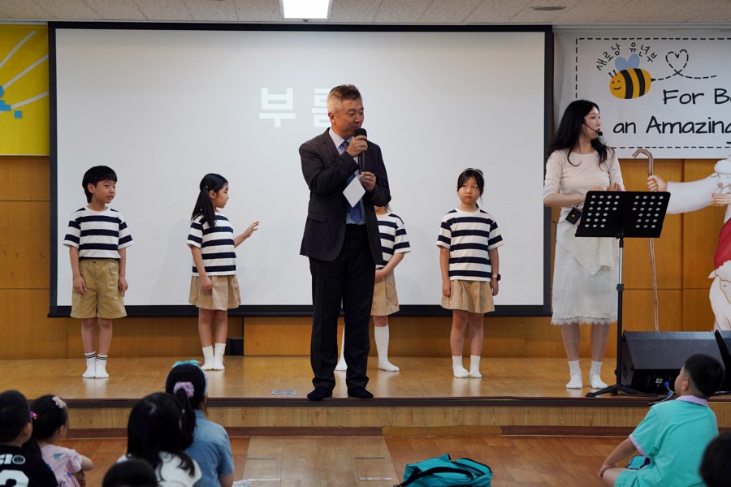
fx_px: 1848
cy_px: 244
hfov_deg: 22.4
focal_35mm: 91
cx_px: 366
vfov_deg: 15.0
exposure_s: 1/160
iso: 640
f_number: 4
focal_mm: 91
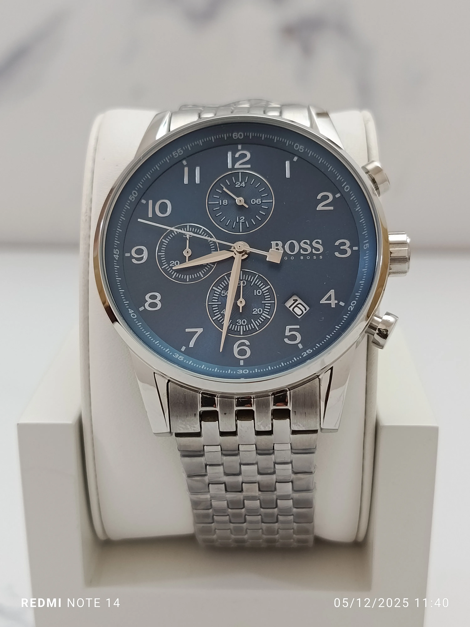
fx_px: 869
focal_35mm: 48
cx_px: 235
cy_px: 314
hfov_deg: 30.3
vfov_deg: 39.7
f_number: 1.7
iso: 471
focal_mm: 5.24
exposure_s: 1/100
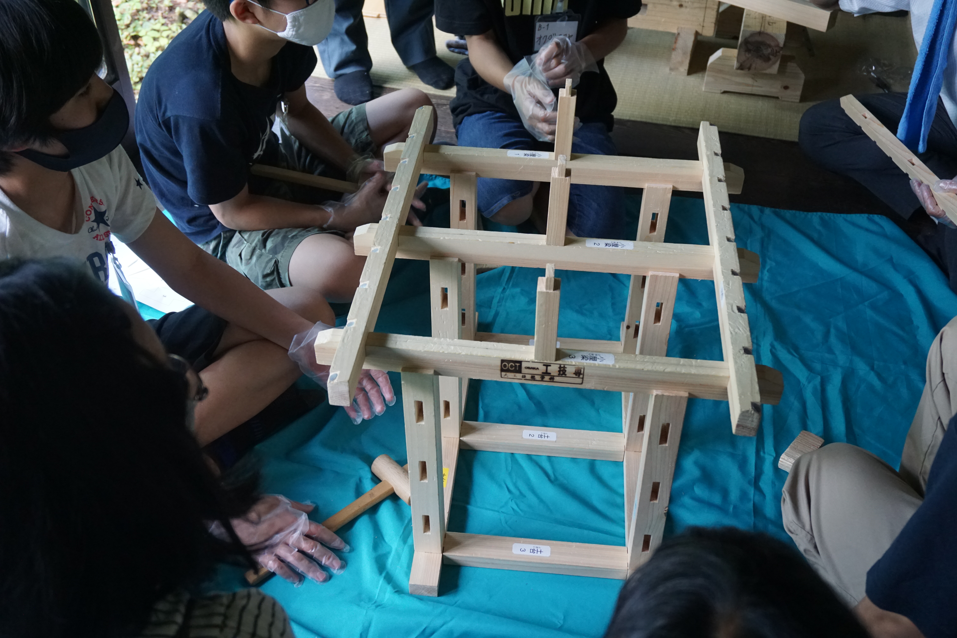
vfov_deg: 35.5
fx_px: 997
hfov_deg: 51.3
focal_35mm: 38
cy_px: 319
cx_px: 478
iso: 1600
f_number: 4.5
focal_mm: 25
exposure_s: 1/160
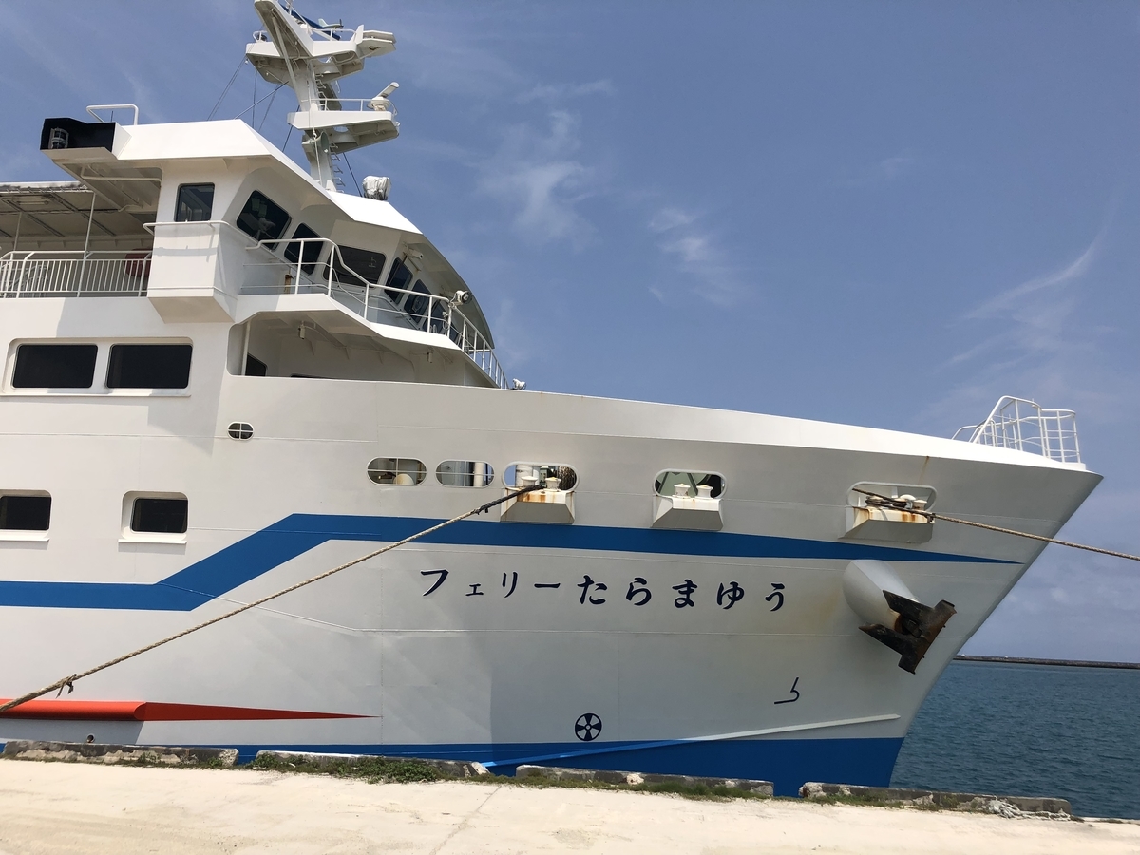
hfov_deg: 63.4
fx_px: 922
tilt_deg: +13.0
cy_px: 428
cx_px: 570
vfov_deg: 49.7
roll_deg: +0.0
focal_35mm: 28
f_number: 1.8
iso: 20
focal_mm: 3.99
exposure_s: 1/4808
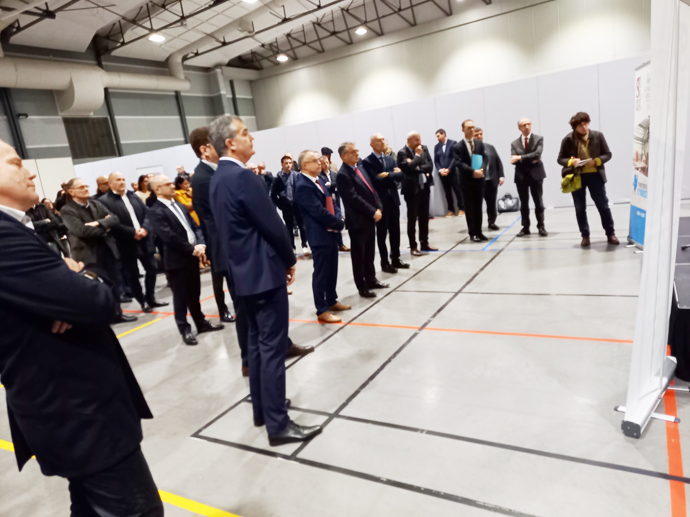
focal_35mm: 25
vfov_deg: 54.9
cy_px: 258
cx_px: 345
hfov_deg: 69.4
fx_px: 498
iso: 500
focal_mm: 4.6
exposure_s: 1/24
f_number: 2
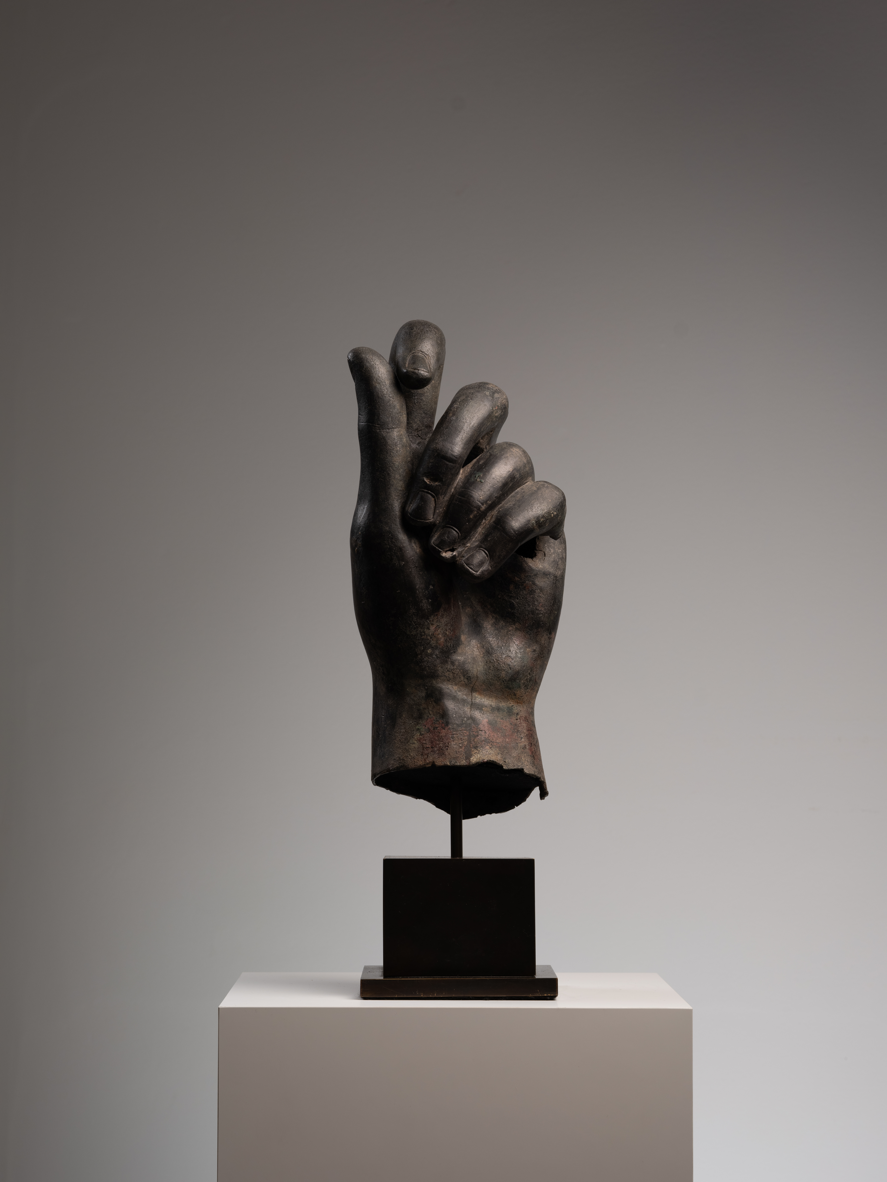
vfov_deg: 20.7
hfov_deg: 15.6
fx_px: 3246
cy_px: 591
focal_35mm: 95
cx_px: 444
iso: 250
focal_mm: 120
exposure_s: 1/125
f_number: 13
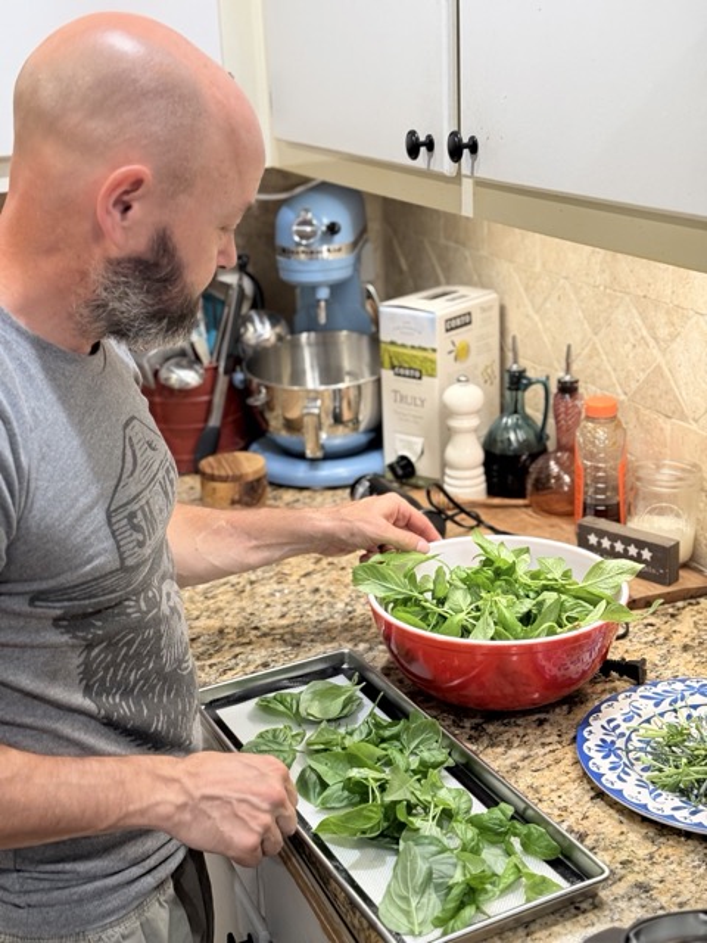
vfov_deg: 39.7
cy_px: 472
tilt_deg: -18.1
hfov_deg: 30.3
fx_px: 1307
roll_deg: +2.6
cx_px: 354
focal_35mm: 48
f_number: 1.78
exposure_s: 1/59
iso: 160
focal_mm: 6.76
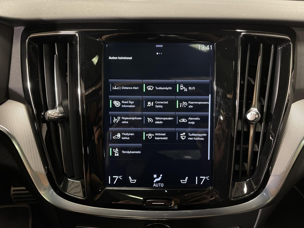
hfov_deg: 67.3
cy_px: 114
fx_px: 228
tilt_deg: -26.7
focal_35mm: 26
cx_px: 152
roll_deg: -0.6
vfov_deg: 53.1
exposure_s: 1/25
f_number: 1.6
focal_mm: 5.1
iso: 640
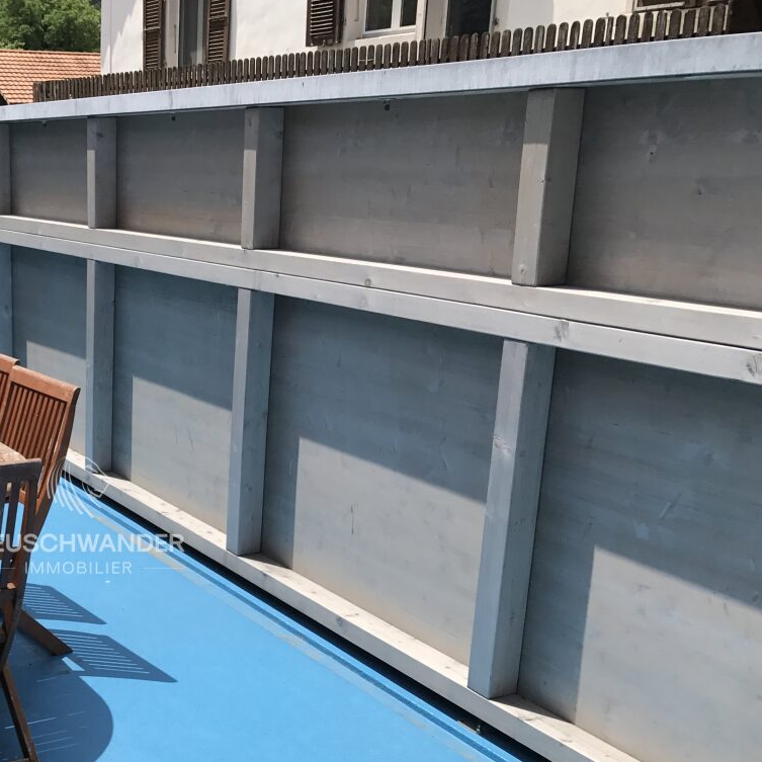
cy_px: 490
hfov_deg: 34.7
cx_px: 79
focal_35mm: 46
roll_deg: -0.3
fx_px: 1146
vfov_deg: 36.5
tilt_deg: -15.5
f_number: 1.8
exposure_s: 1/2336
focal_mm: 3.99
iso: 20
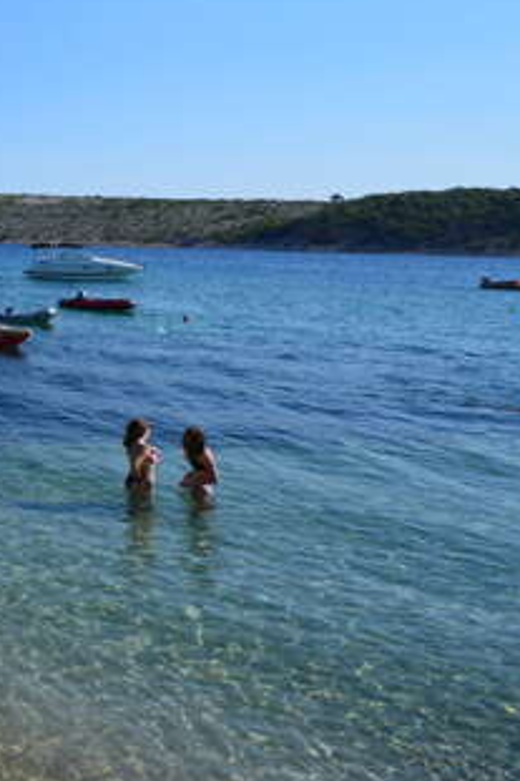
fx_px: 802
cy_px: 200
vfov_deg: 49.9
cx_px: -379
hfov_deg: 23.0
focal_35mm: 37
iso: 200
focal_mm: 10
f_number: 10
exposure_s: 1/320
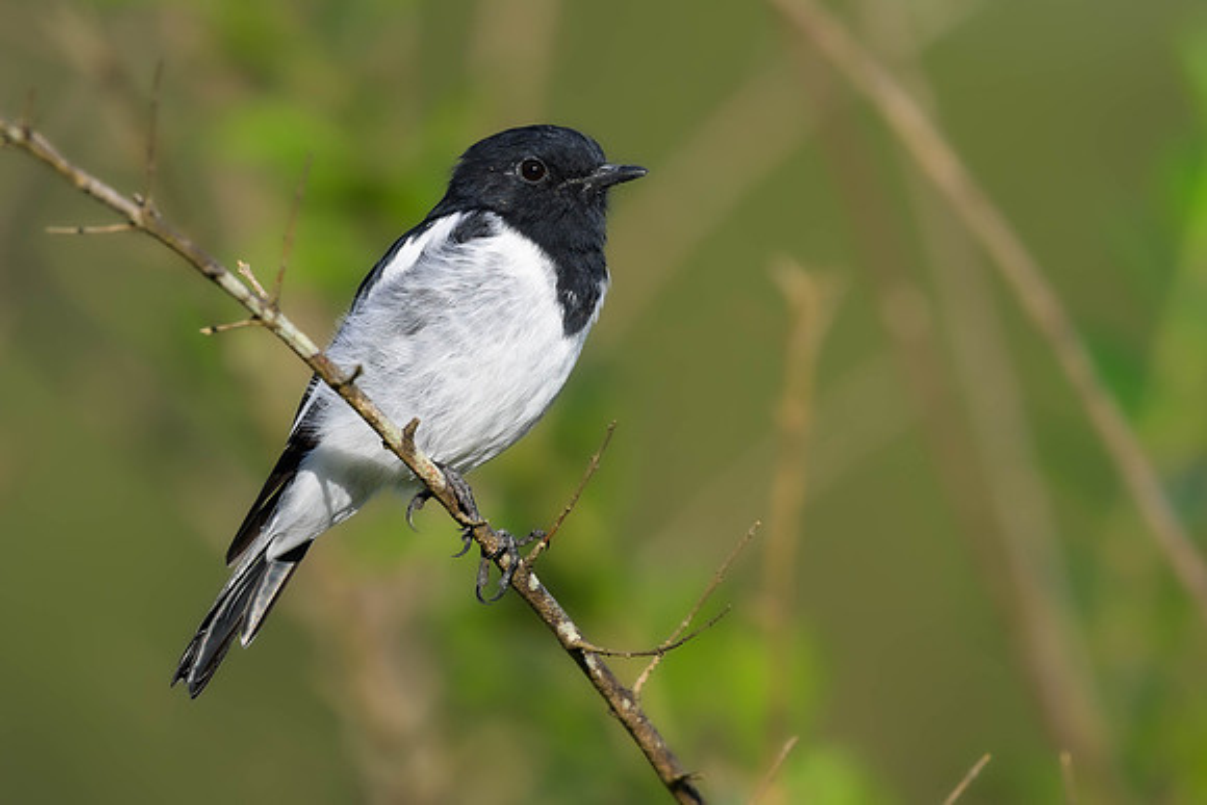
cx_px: 781
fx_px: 31509
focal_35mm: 940
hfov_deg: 2.2
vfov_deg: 1.5
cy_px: 415
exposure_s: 1/1250
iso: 125
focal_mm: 400
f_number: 4
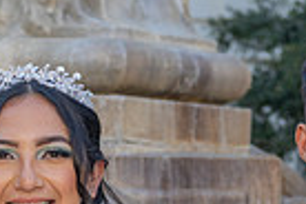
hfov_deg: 9.4
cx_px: 24
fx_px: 1861
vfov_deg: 6.1
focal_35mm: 219
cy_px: 376
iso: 200
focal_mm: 52
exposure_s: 1/200
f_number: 4
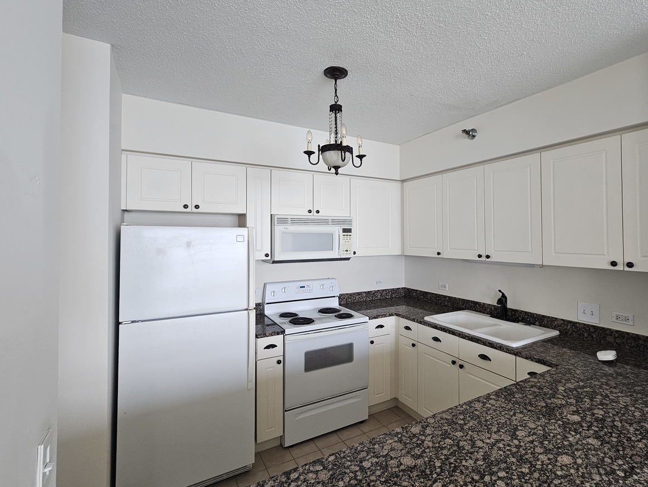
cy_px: 228
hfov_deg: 94.0
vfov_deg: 78.0
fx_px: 300
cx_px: 365
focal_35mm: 16
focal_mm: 2.2
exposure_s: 1/60
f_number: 2.2
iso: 100
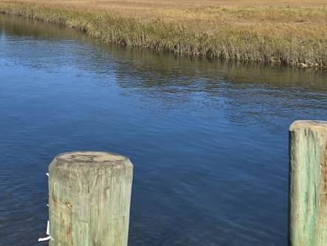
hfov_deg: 28.3
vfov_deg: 20.7
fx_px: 624
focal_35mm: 66
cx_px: 37
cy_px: -54
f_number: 1.7
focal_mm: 6.3
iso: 12
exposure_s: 1/952
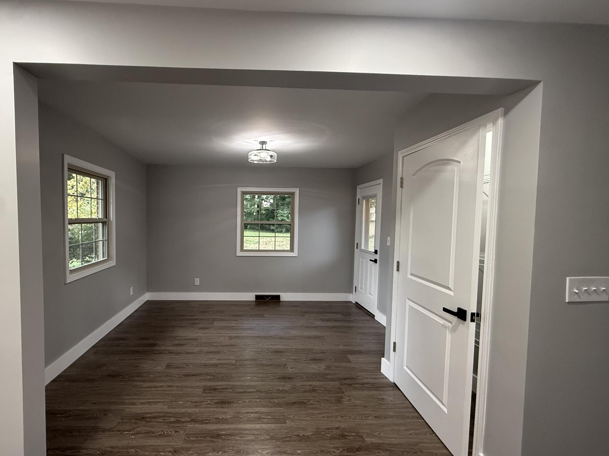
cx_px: 252
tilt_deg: -4.1
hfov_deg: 90.2
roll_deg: -0.4
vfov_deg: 74.7
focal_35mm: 17
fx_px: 299
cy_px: 233
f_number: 2.2
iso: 500
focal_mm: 2.22
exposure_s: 1/120
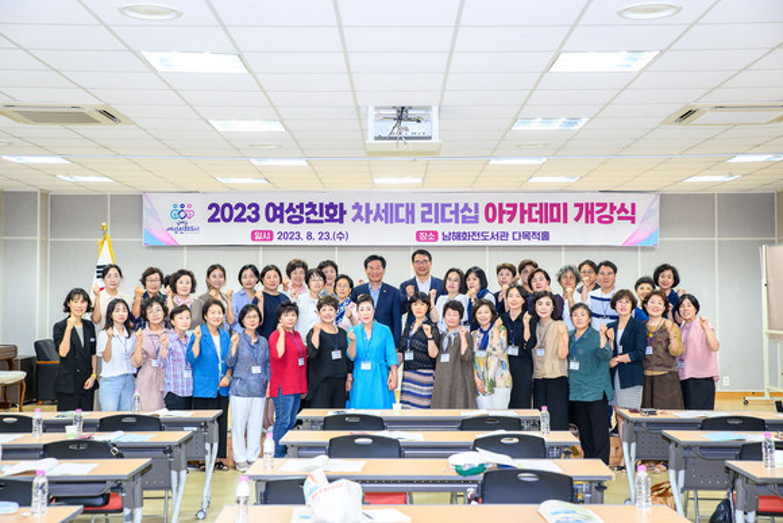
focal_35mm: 55
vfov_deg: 24.6
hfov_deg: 36.2
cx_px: 392
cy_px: 262
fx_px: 1196
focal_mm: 55
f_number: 5
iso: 2000
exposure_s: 1/80
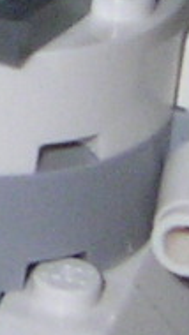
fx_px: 2937
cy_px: -25
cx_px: -299
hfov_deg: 3.6
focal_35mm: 330
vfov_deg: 6.5
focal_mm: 5.6
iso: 100
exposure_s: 1/30
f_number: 4.8
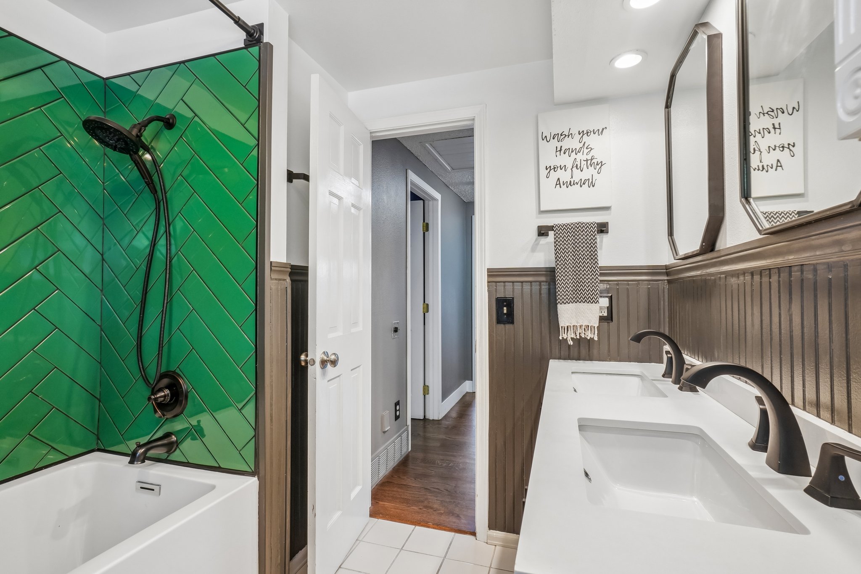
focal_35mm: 16
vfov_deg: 72.0
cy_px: 287
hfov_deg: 95.0
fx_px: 395
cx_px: 430
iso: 400
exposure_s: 1/6
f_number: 8
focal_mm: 11
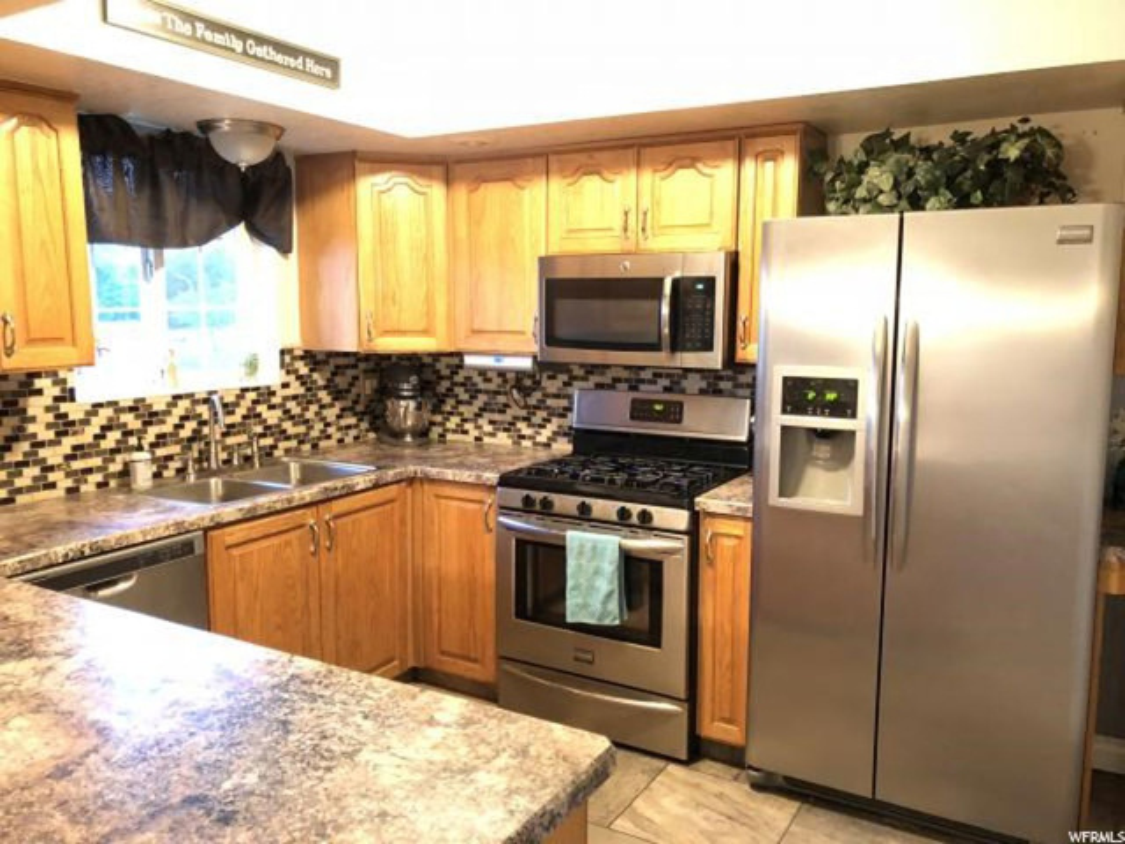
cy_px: 422
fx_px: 910
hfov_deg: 63.4
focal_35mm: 28
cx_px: 562
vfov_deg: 49.7
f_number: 1.8
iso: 160
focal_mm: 3.99
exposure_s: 1/4
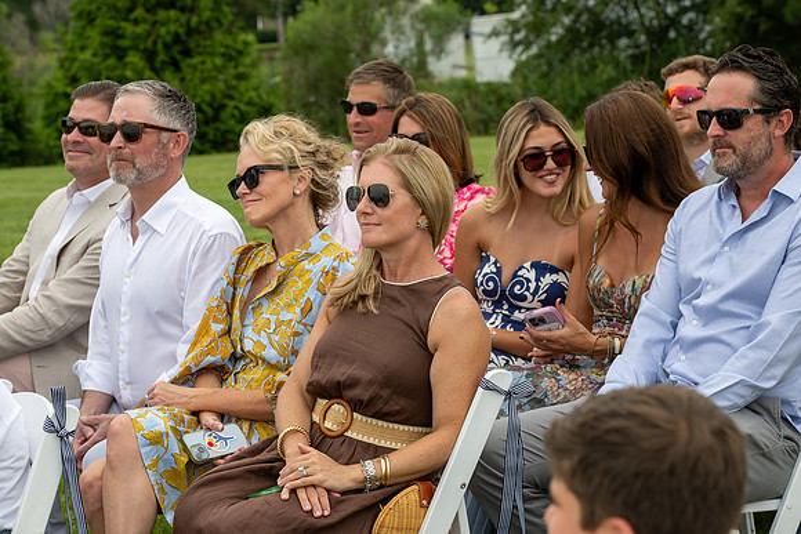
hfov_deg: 19.5
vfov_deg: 13.0
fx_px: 2337
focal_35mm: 105
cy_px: 267
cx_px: 400
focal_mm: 105
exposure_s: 1/250
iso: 140
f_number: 8
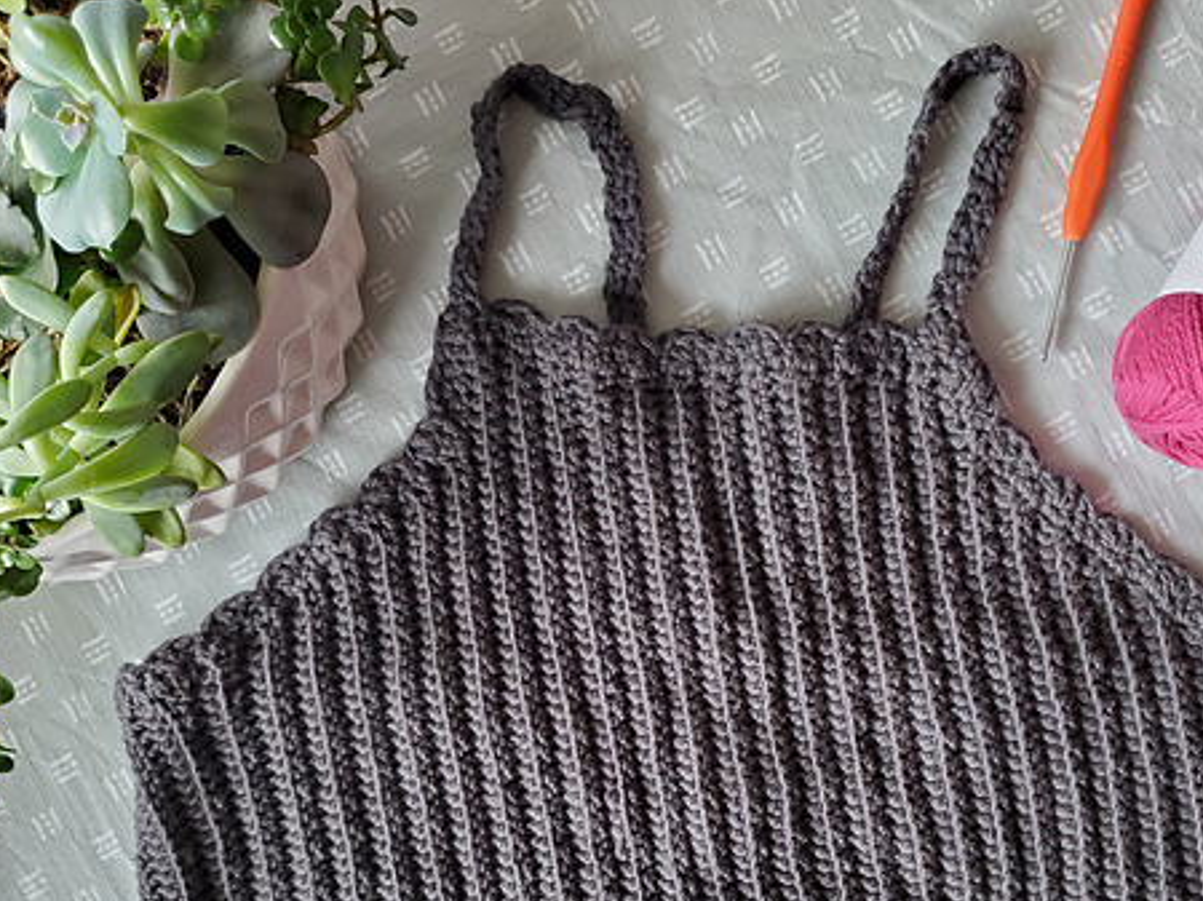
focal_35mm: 37
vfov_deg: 38.1
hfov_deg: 50.1
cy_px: 615
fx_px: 1285
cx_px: 652
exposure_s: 1/59
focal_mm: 4.3
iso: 250
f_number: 1.5
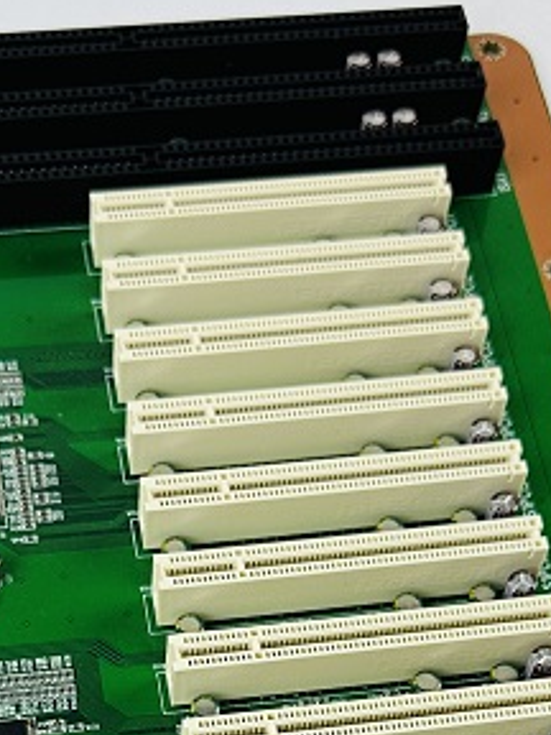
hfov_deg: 17.5
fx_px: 1783
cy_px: 903
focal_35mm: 84
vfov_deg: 21.5
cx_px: 199
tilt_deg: -65.0
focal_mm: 6.86
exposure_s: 1/120
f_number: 1.78
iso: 100
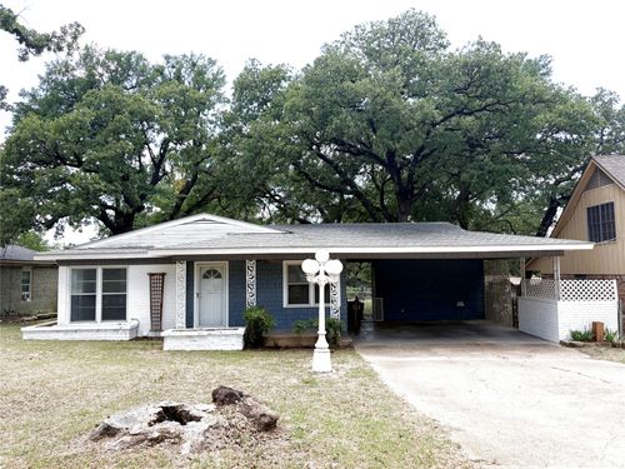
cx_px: 312
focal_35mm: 26
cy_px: 234
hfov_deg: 67.3
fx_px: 469
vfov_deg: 53.1
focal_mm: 5.96
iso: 64
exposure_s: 1/1135
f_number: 1.6
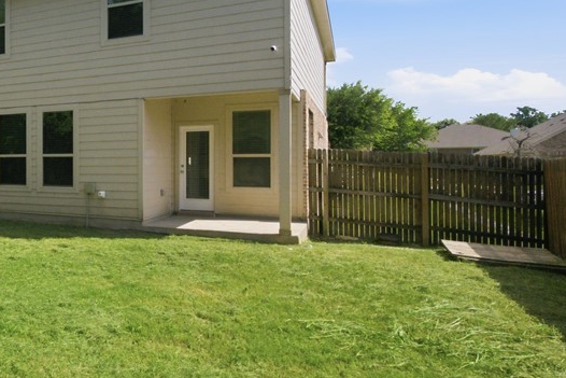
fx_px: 519
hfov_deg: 48.0
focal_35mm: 33
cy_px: 152
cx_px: 8
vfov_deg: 39.8
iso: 2000
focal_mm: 16
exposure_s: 1/6400
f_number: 7.1
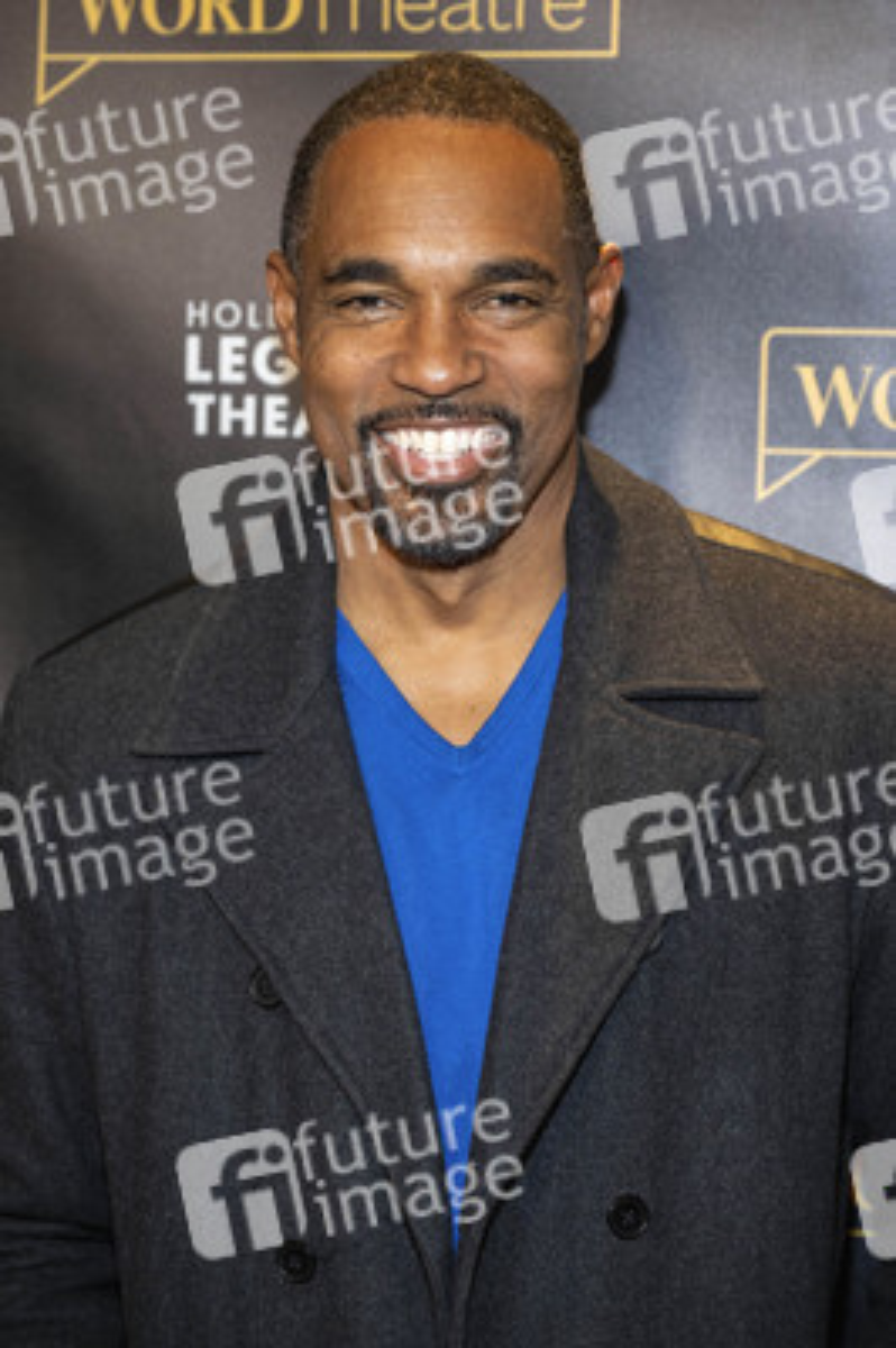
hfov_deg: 17.0
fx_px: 2992
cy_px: 674
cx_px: 448
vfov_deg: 25.4
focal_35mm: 80
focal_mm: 80
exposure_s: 1/250
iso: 800
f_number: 4
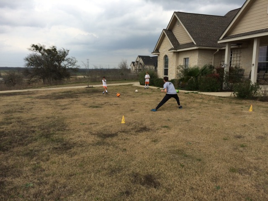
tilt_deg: -9.5
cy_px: 100
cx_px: 134
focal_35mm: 29
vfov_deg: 48.2
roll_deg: +0.1
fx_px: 225
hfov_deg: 61.7
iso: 32
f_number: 2.2
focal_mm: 4.15
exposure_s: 1/1466
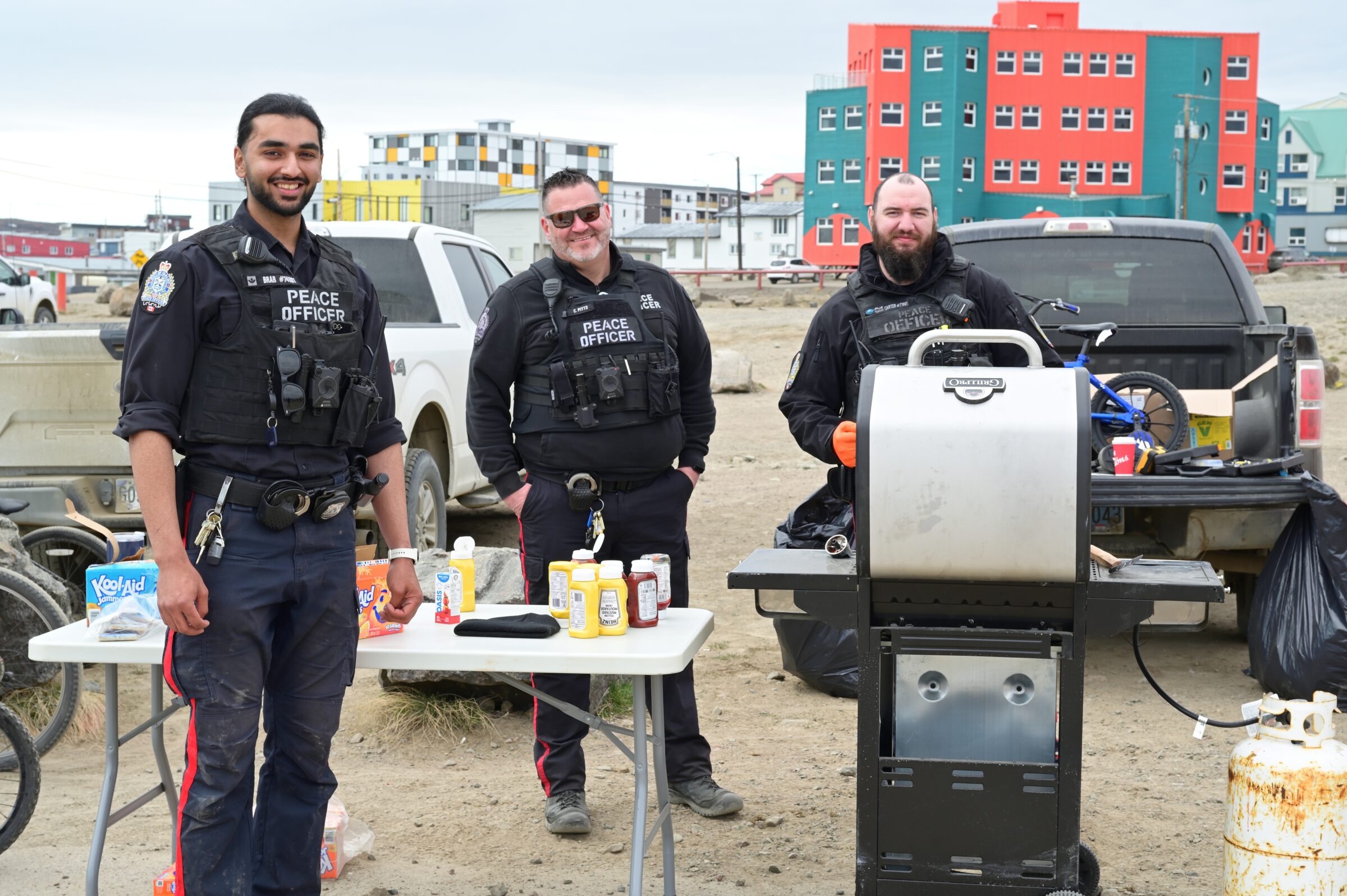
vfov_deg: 25.0
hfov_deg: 36.9
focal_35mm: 54
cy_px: 448
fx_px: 2019
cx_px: 674
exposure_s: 1/80
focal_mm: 54
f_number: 10
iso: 100
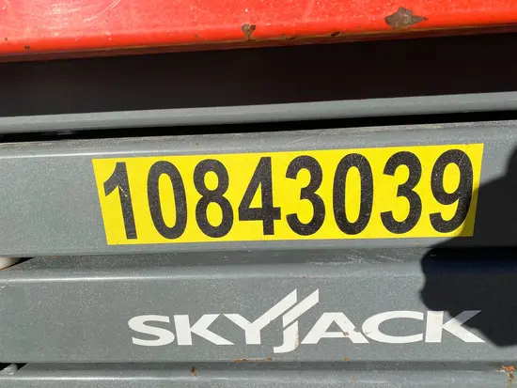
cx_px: 258
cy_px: 194
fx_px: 388
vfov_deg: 53.1
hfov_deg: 67.3
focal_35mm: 26
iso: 32
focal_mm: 4.25
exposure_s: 1/4274
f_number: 1.8
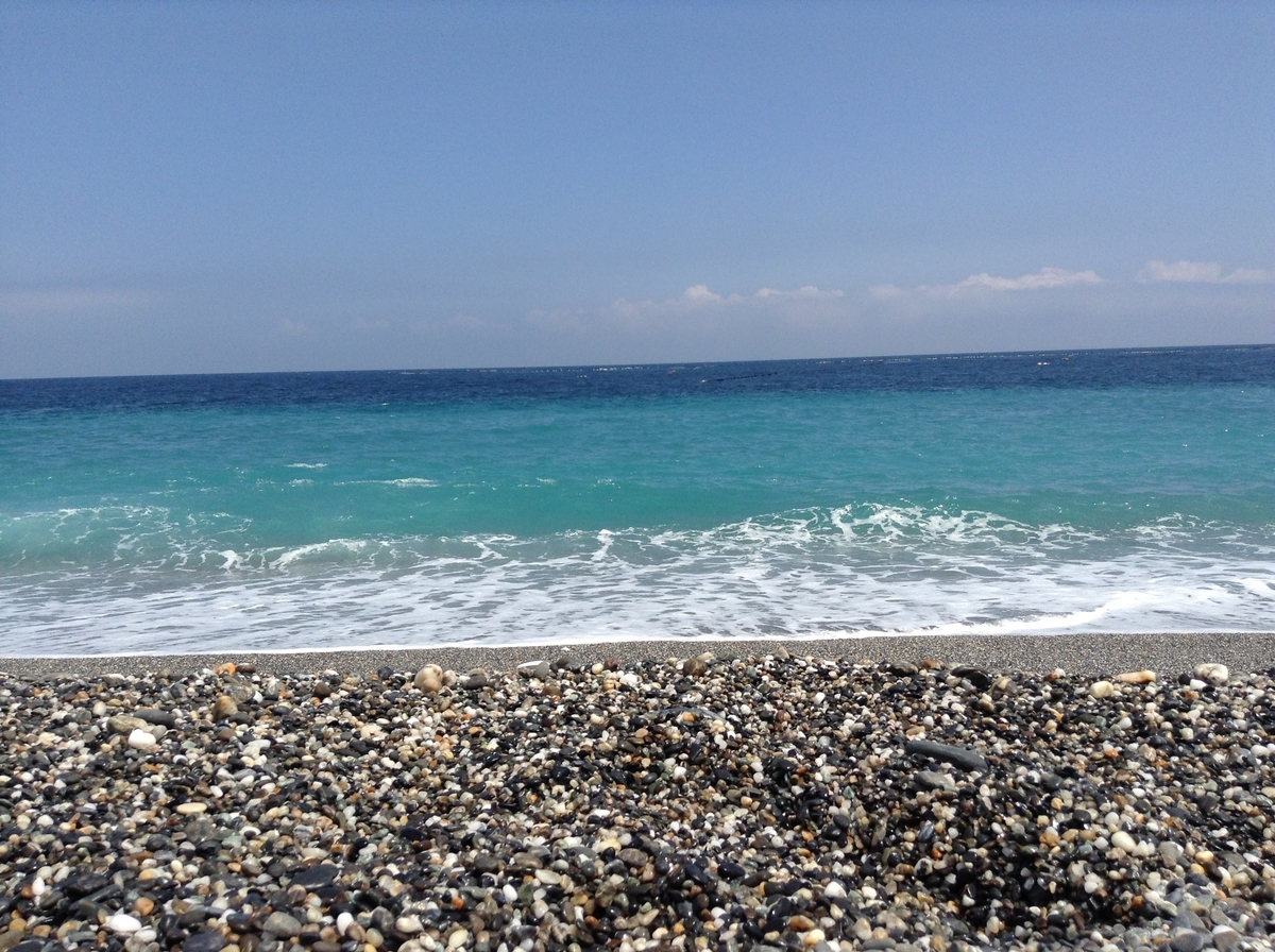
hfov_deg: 55.4
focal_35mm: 33
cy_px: 476
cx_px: 638
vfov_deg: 42.8
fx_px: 1214
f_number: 2.4
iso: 32
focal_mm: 3.3
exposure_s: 1/2227
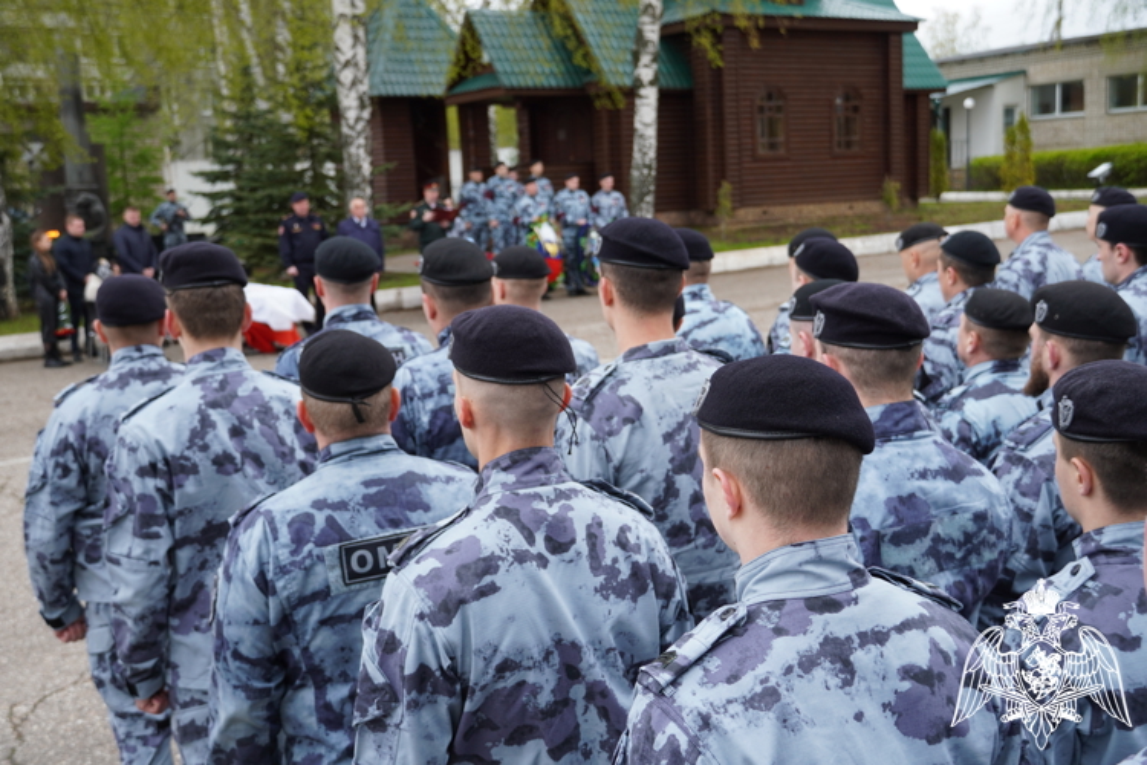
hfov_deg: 45.0
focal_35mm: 44
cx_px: 574
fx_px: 1386
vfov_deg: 30.8
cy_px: 382
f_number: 4.5
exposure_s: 1/160
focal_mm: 29
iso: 160
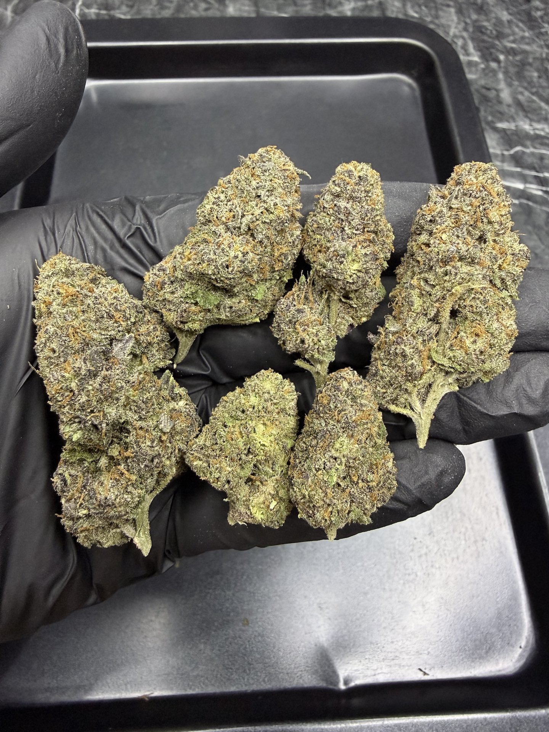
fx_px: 508
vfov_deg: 71.6
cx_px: 274
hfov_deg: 56.8
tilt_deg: -65.7
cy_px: 366
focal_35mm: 24
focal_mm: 2.22
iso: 200
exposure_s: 1/50
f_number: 2.2
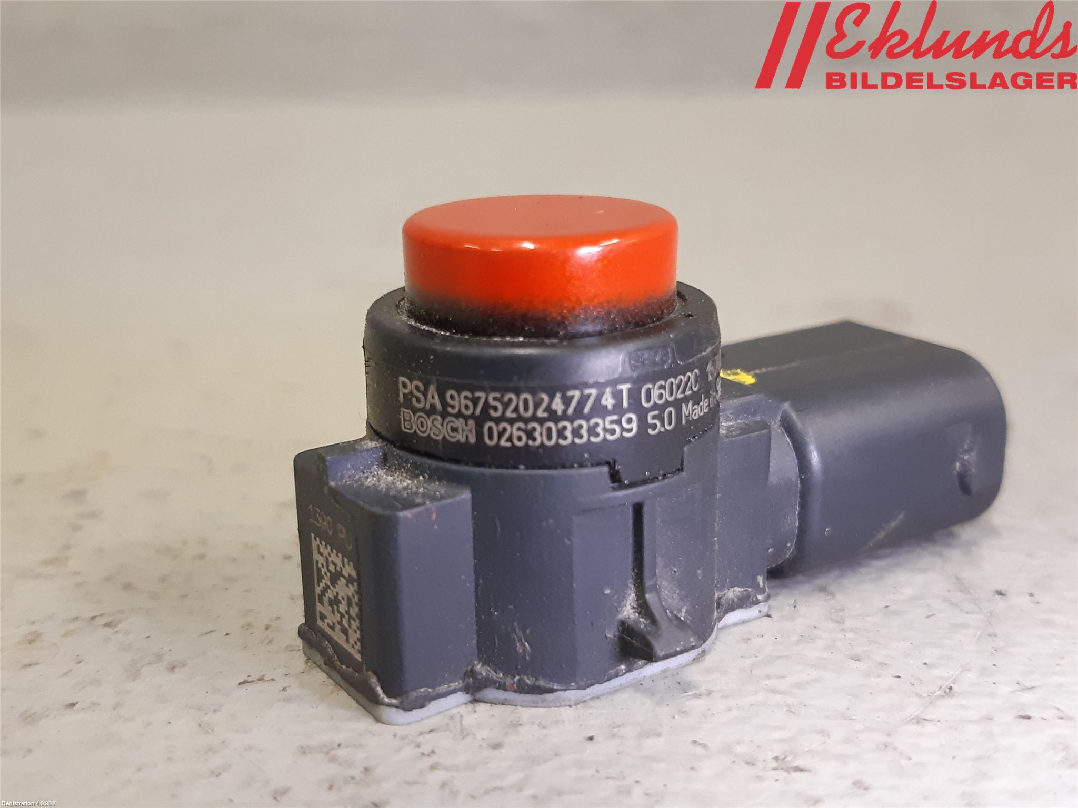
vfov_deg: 53.1
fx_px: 810
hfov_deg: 67.3
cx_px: 539
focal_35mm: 26
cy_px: 404
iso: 200
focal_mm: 3.93
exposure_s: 1/50
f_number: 1.7
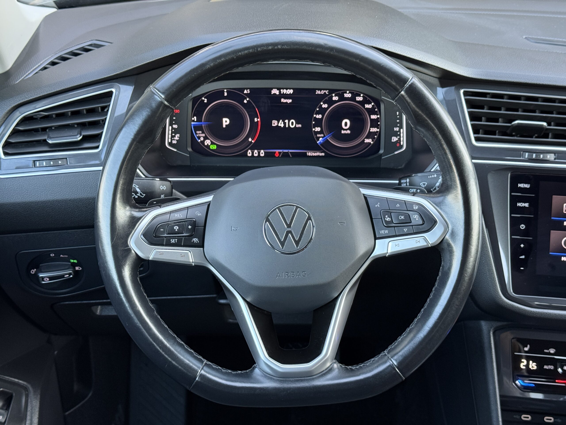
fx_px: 785
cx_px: 283
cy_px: 212
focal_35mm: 48
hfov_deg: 39.7
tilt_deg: -31.2
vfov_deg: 30.3
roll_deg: -0.5
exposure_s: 1/54
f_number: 1.78
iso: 200
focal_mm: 6.76
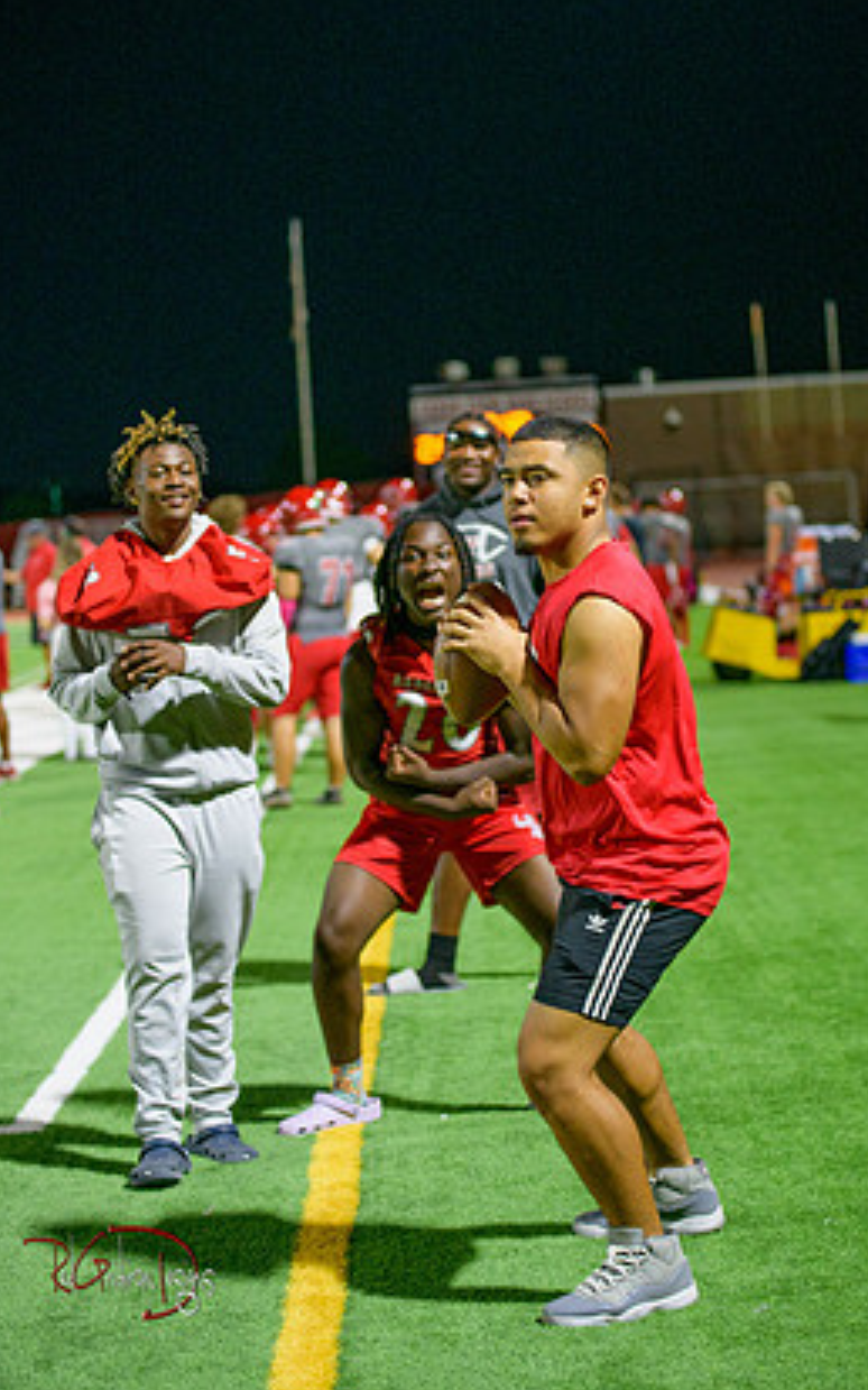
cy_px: 643
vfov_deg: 25.8
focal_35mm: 80
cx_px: 461
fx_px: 3029
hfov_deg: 16.3
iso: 1600
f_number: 2.8
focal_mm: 72
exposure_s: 1/250
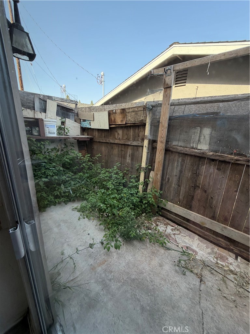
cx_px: 125
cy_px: 167
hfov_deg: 85.7
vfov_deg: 102.1
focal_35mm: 14
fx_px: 135
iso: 50
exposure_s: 1/202
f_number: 2.2
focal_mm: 2.22
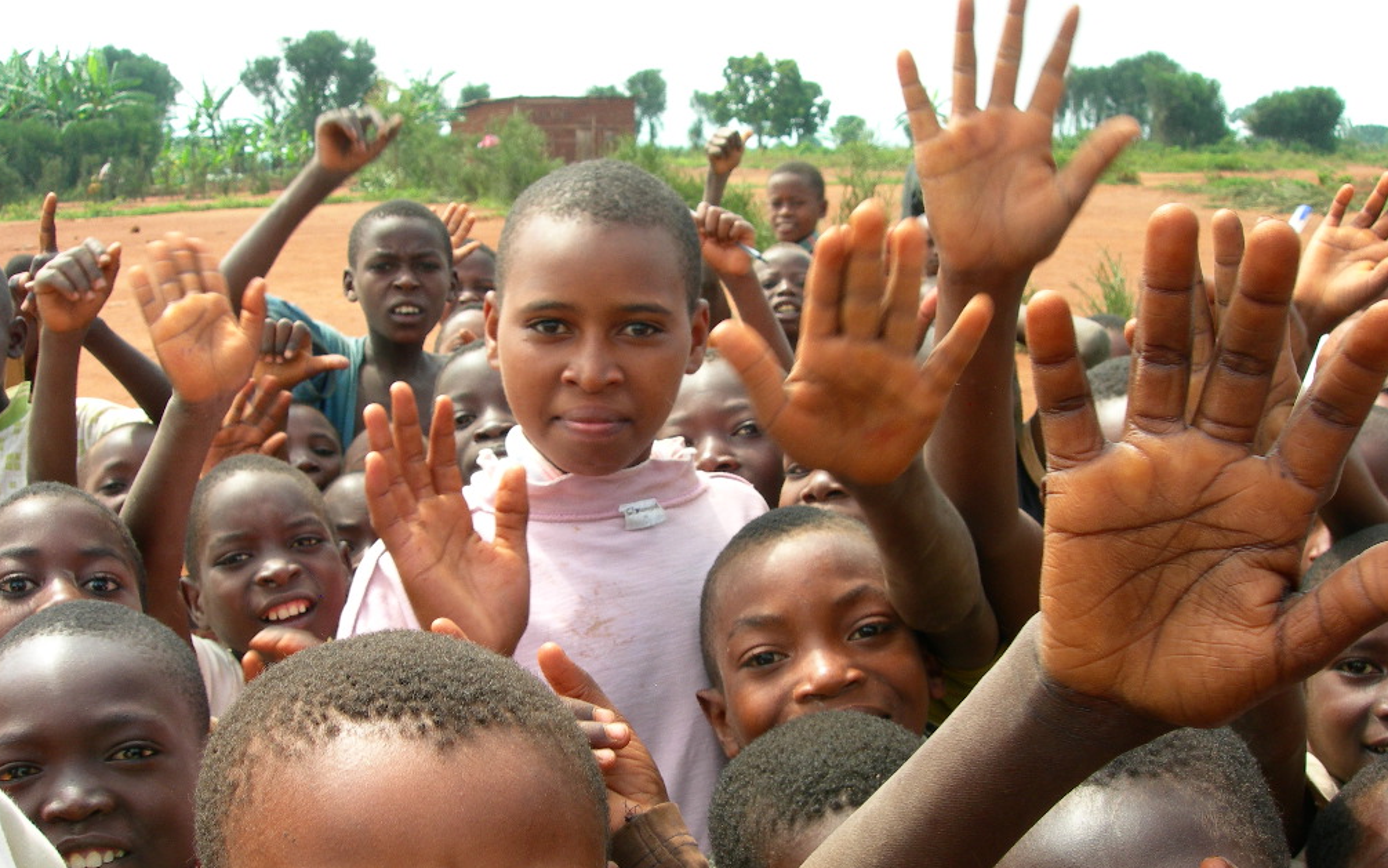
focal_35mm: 41
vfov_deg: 31.2
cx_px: 684
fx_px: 1551
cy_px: 483
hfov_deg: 48.2
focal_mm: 7.8
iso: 50
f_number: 4.8
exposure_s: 1/152
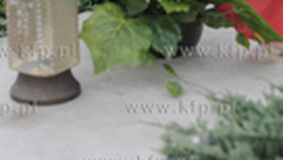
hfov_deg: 18.2
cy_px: -90
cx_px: 94
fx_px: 879
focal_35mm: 117
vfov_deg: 10.0
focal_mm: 38
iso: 100
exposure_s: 1/800
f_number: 2.8
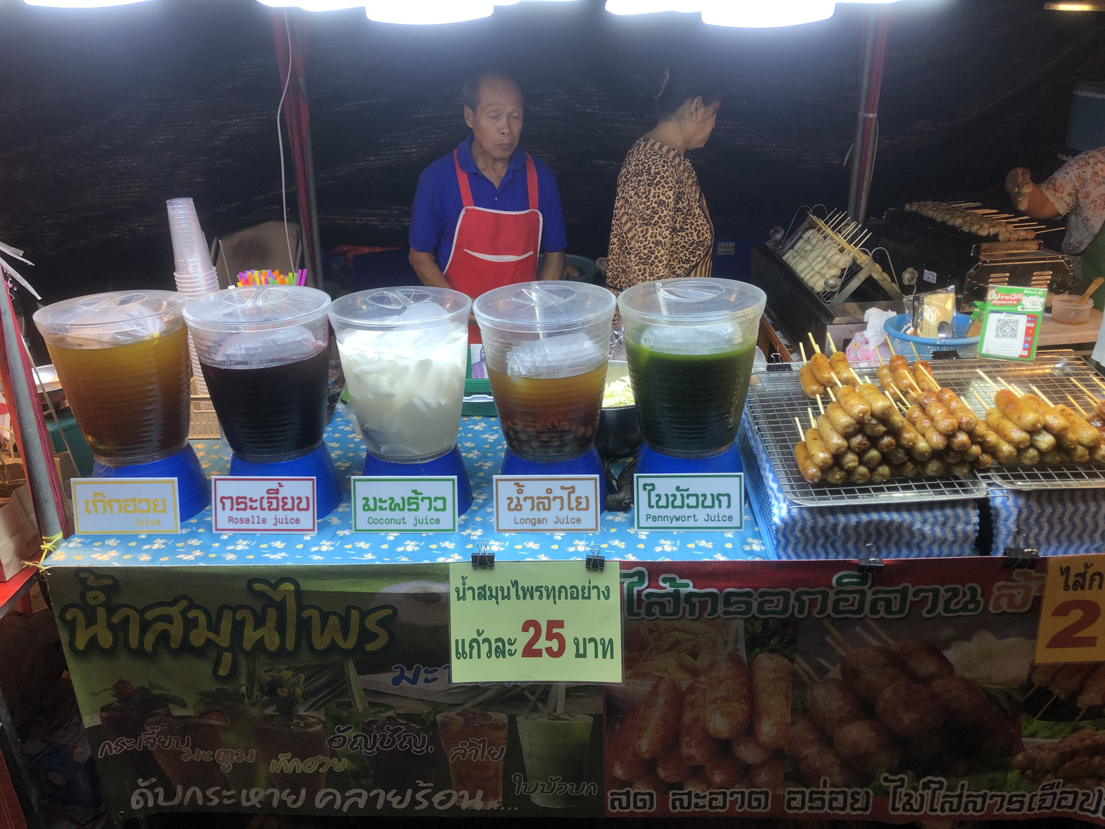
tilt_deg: -23.5
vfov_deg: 49.7
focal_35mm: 28
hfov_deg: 63.4
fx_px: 894
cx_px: 552
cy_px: 414
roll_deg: +2.8
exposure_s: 1/100
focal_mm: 4
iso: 25
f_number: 1.8
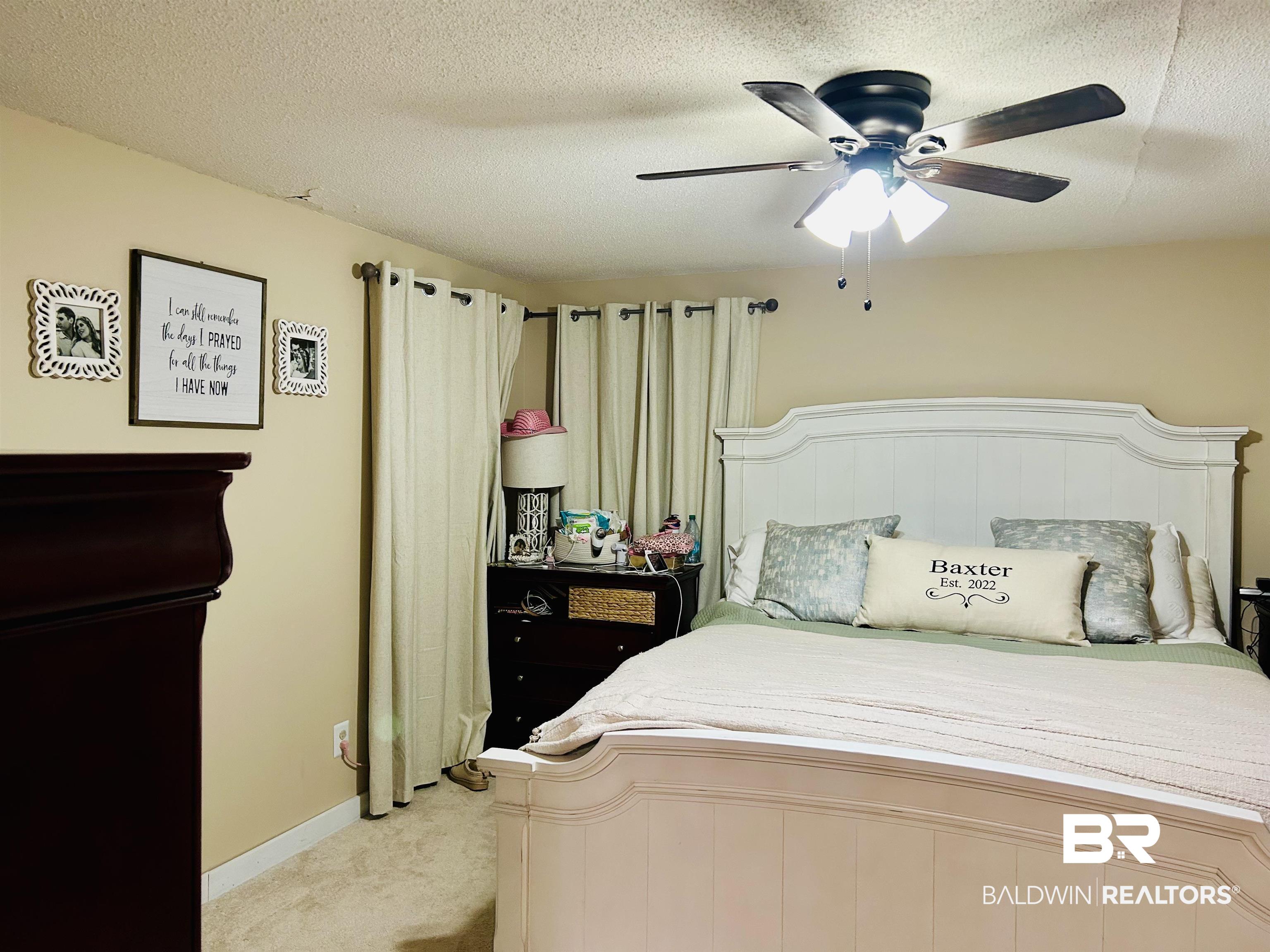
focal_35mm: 26
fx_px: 954
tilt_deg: -1.7
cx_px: 635
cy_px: 476
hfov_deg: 67.3
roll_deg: +0.0
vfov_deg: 53.1
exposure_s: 1/60
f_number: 1.5
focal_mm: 5.7
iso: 200
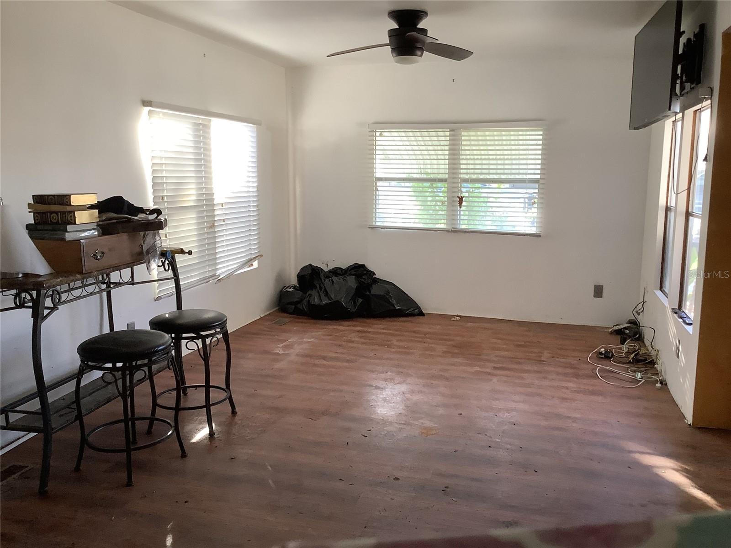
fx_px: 655
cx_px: 366
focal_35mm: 31
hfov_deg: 58.4
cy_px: 274
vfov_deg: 45.4
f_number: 2.4
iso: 100
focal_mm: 3.3
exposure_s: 1/50
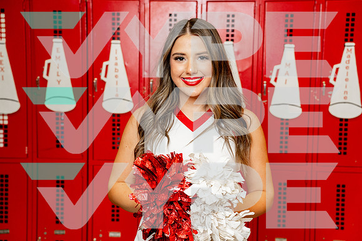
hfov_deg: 39.6
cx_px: 181
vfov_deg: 27.0
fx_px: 503
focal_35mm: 50
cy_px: 120
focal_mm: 50
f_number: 4
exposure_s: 1/250
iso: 800
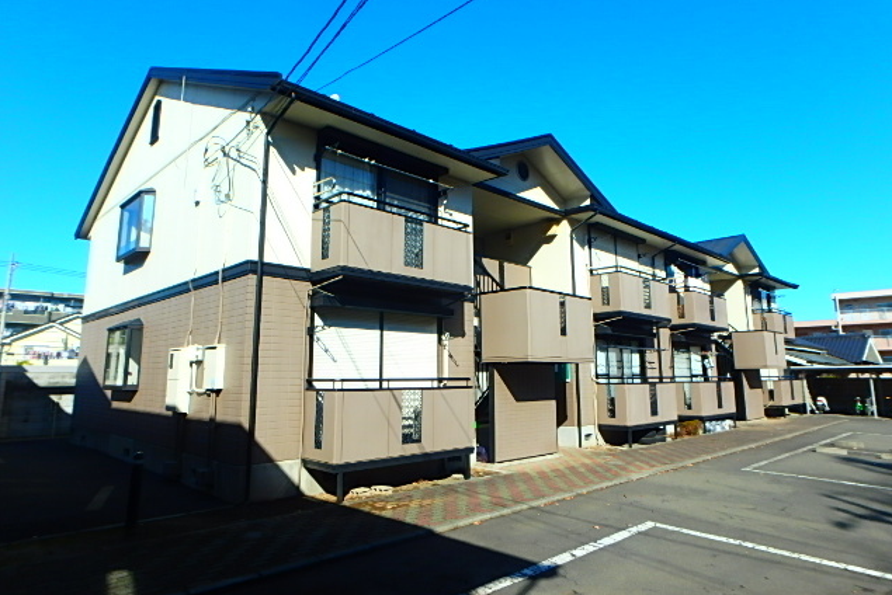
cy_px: 282
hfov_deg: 78.6
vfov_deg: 57.2
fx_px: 545
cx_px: 447
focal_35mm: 22
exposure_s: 1/320
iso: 125
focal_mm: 3.7
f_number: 6
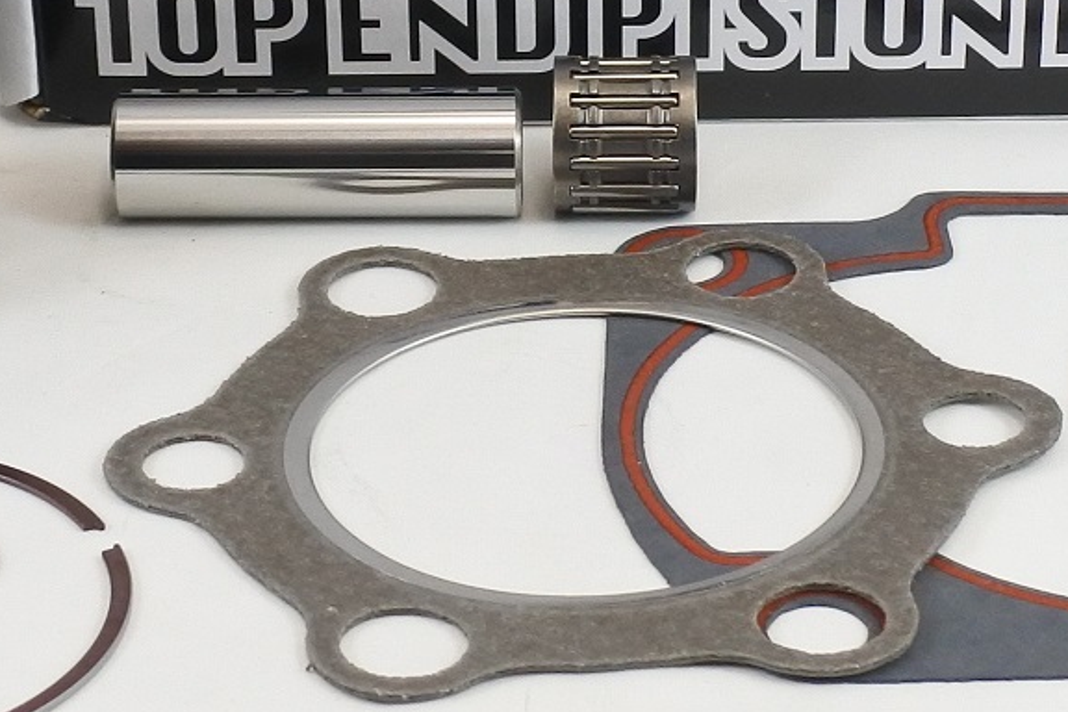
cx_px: 526
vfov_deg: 17.3
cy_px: -164
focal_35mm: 75
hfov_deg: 27.0
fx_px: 2225
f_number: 3.5
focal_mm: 10
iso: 400
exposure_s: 1/160
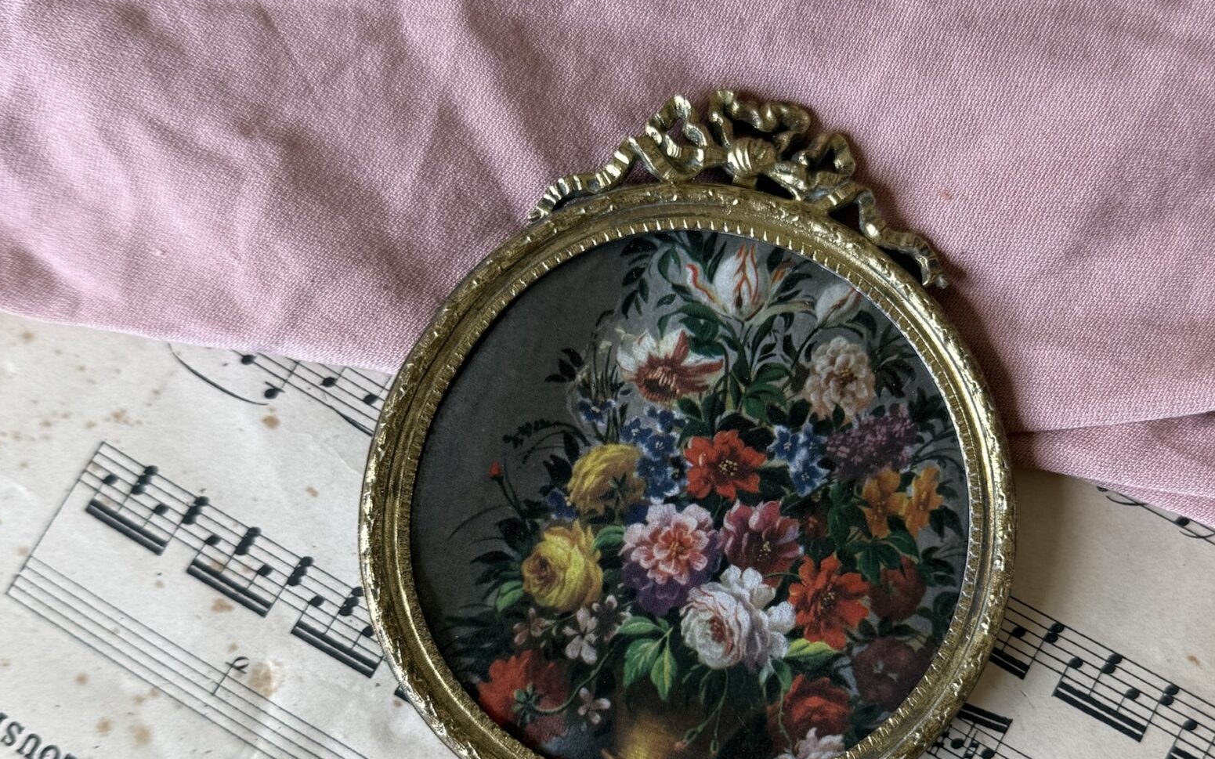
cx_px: 708
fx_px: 1391
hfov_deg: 47.0
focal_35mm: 42
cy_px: 497
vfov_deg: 30.3
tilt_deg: -79.7
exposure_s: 1/121
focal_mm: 6.76
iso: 80
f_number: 1.78
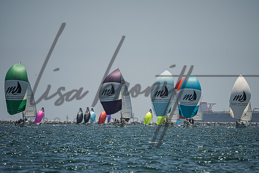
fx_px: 3621
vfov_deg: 2.7
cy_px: 107
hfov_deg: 4.1
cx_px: 142
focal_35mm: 503
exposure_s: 1/3200
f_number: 8
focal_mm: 400
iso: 400
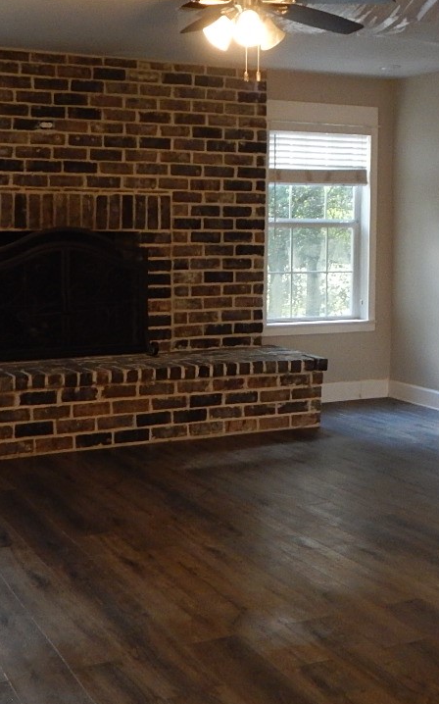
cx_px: 280
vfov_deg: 38.7
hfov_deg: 24.8
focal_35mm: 52
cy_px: 272
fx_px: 997
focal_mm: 4
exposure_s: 1/30
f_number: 3
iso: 250
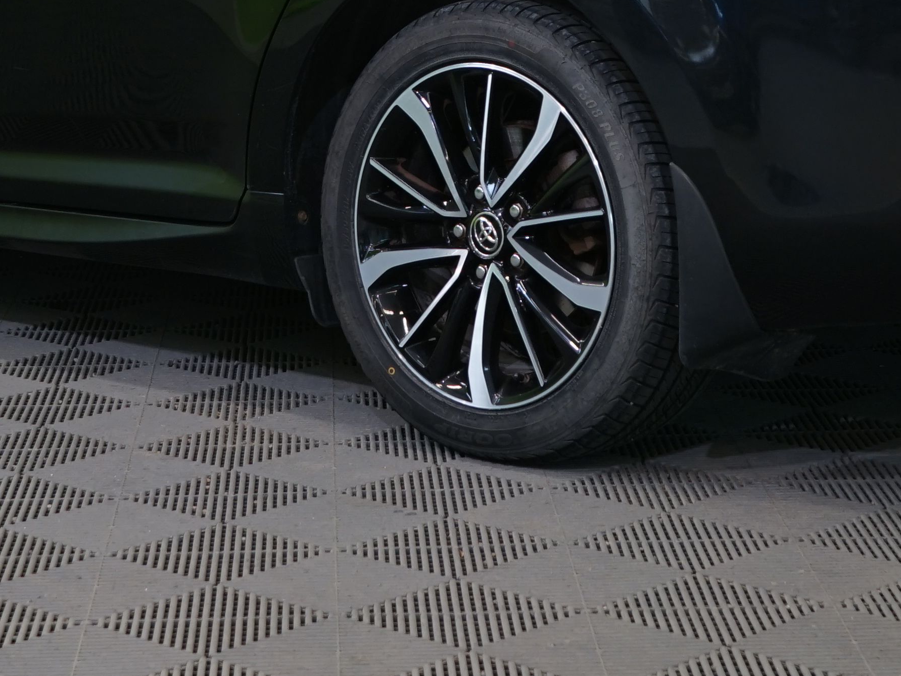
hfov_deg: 17.9
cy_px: -126
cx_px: 496
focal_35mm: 110
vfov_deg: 13.1
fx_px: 2863
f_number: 5.6
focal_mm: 34
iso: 400
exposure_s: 1/30
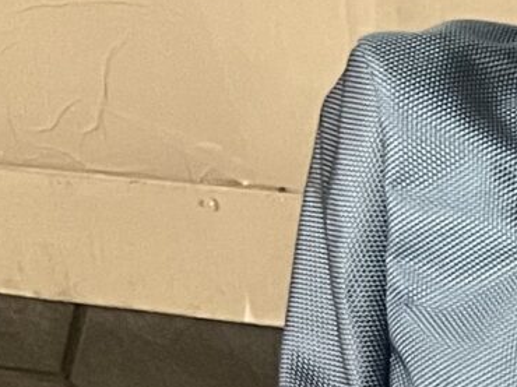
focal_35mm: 180
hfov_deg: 8.7
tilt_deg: -28.0
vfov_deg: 7.9
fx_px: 2687
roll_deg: -0.5
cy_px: 721
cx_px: 1660
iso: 160
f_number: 1.5
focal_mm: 5.7
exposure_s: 1/60
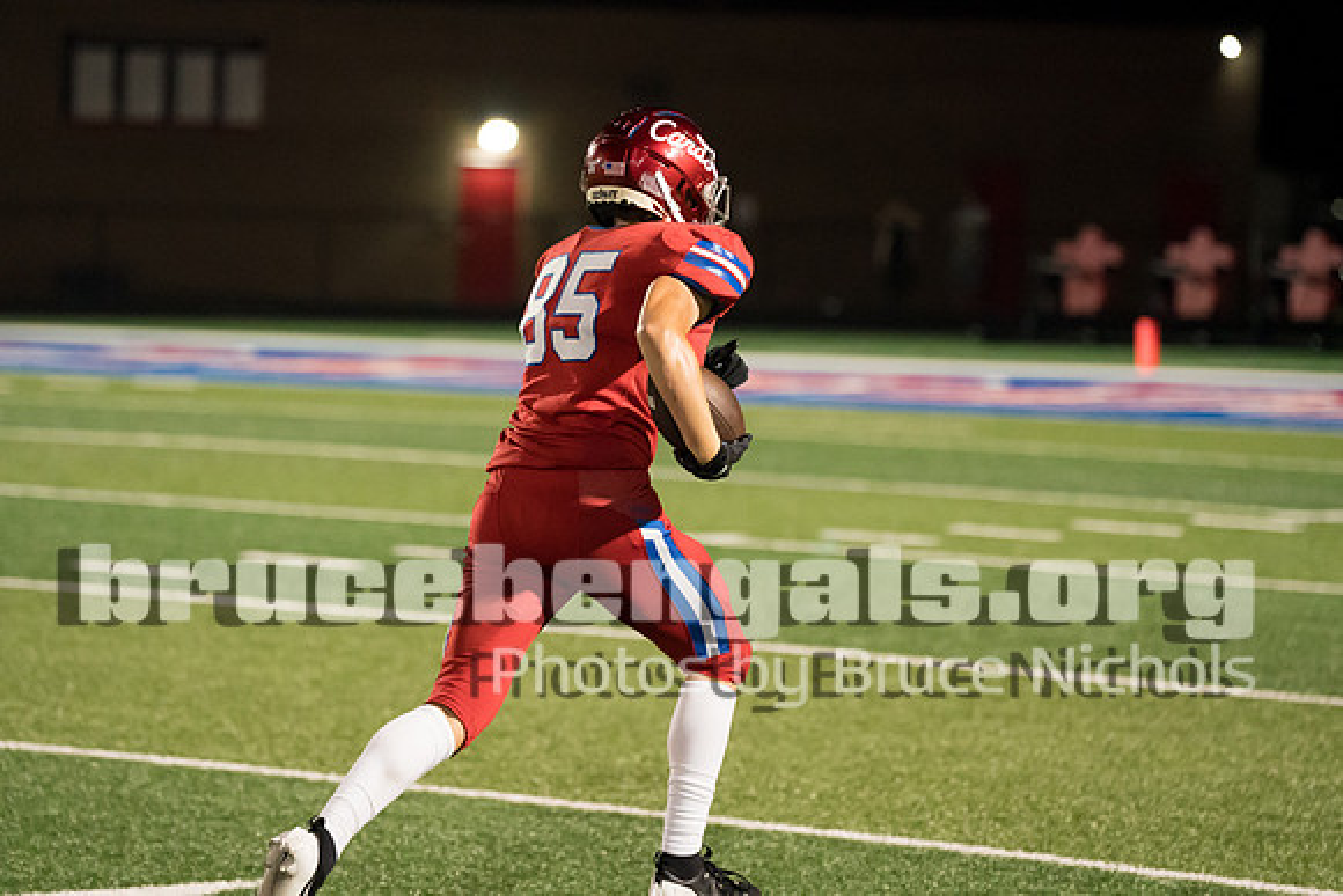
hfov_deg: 12.1
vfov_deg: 8.1
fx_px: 6318
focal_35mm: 169
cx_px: 672
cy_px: 354
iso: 10000
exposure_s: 1/1000
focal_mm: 140
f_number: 2.8
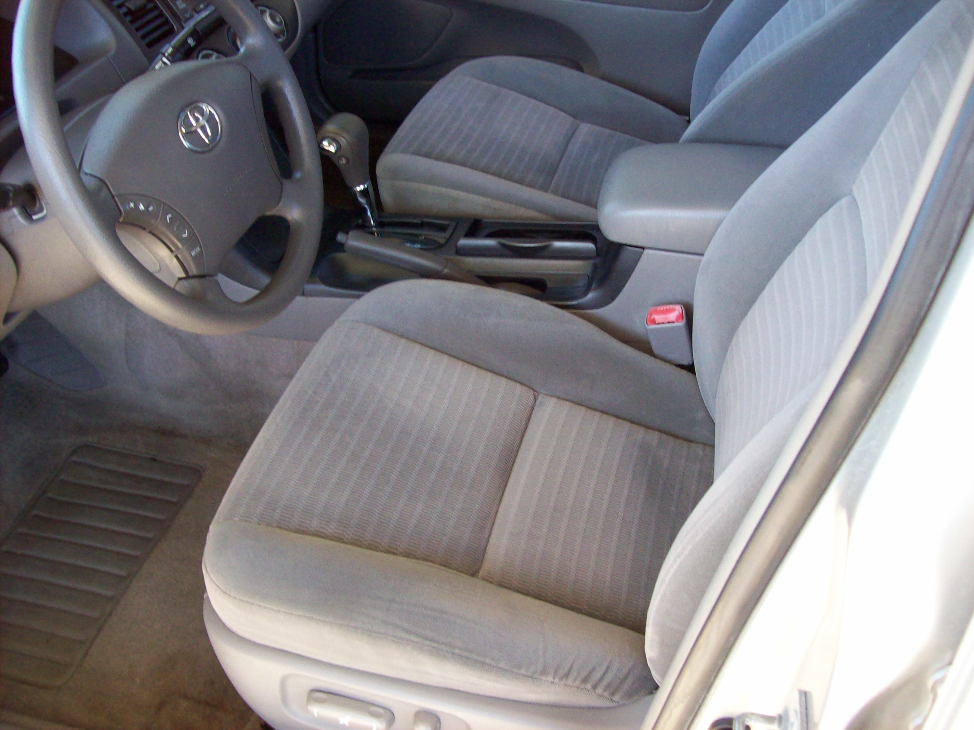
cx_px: 487
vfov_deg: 39.6
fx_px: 1013
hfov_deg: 51.4
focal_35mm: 36
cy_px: 365
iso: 200
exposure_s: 1/107
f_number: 2.7
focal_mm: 6
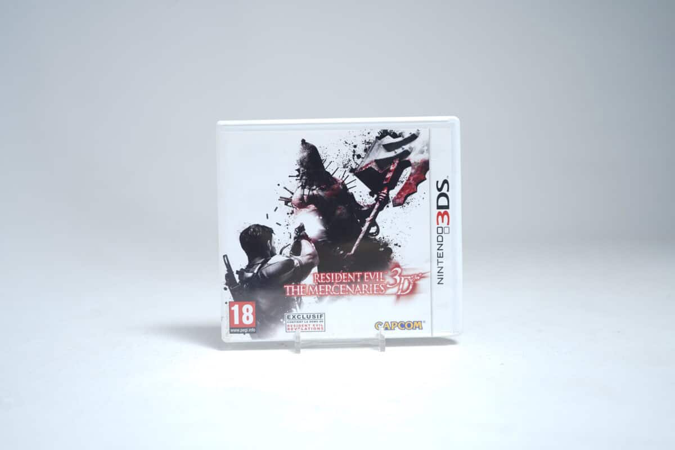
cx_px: 338
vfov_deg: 35.9
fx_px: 694
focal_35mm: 37
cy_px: 225
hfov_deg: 51.9
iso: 64
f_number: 4
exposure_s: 1/6
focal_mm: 37
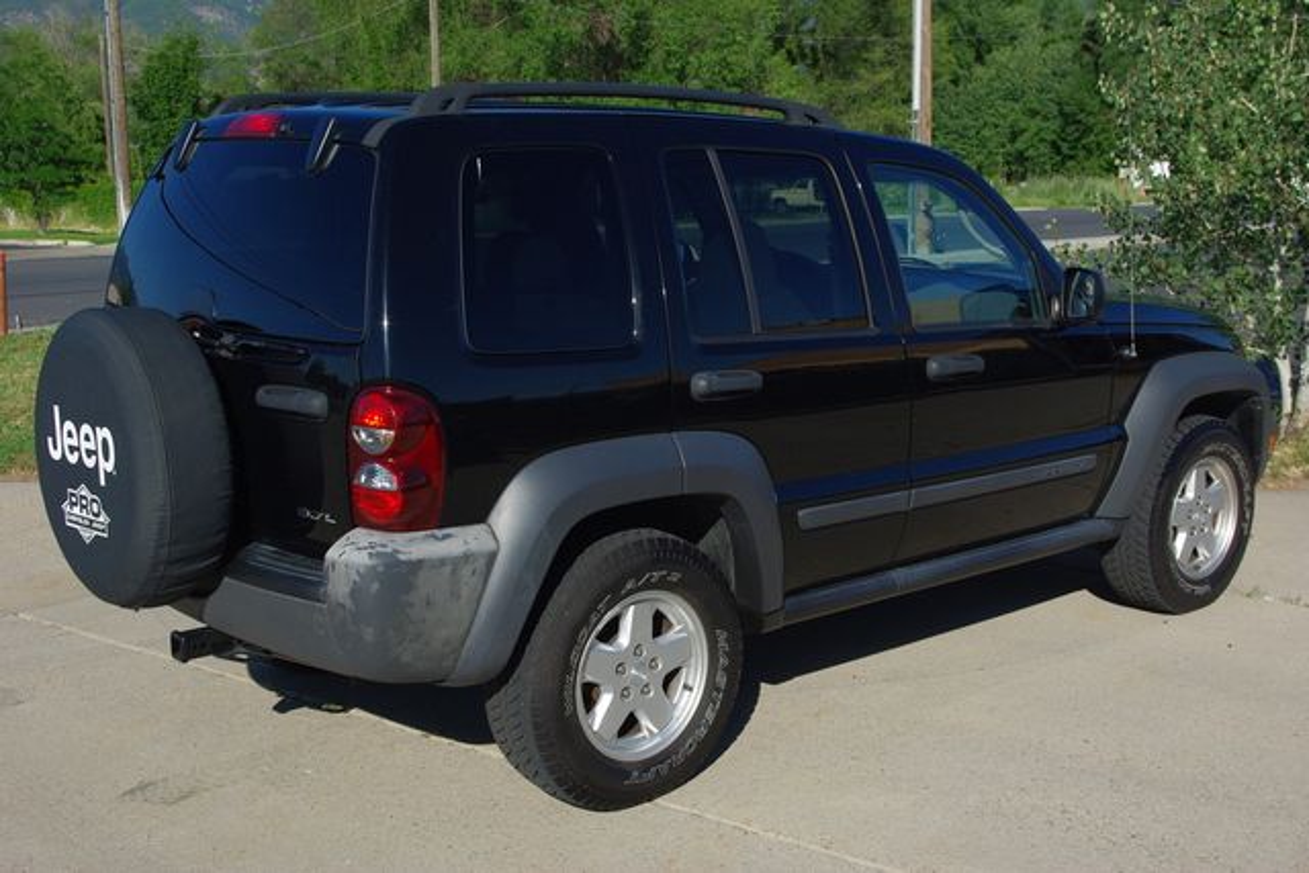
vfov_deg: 29.3
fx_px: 1673
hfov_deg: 42.7
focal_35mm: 46
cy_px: 436
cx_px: 654
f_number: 8
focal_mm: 30.63
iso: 100
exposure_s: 1/350
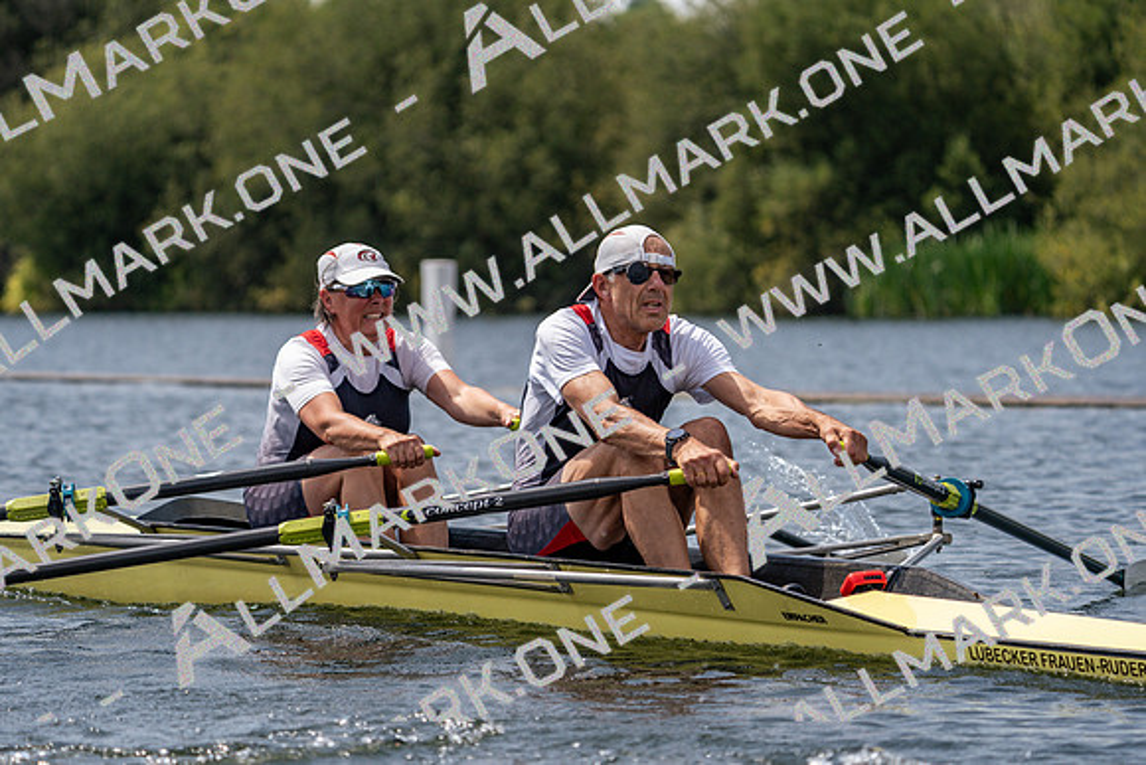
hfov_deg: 10.3
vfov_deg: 6.9
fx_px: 6368
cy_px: 382
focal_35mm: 200
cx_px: 573
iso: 200
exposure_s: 1/1600
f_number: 5.6
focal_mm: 200
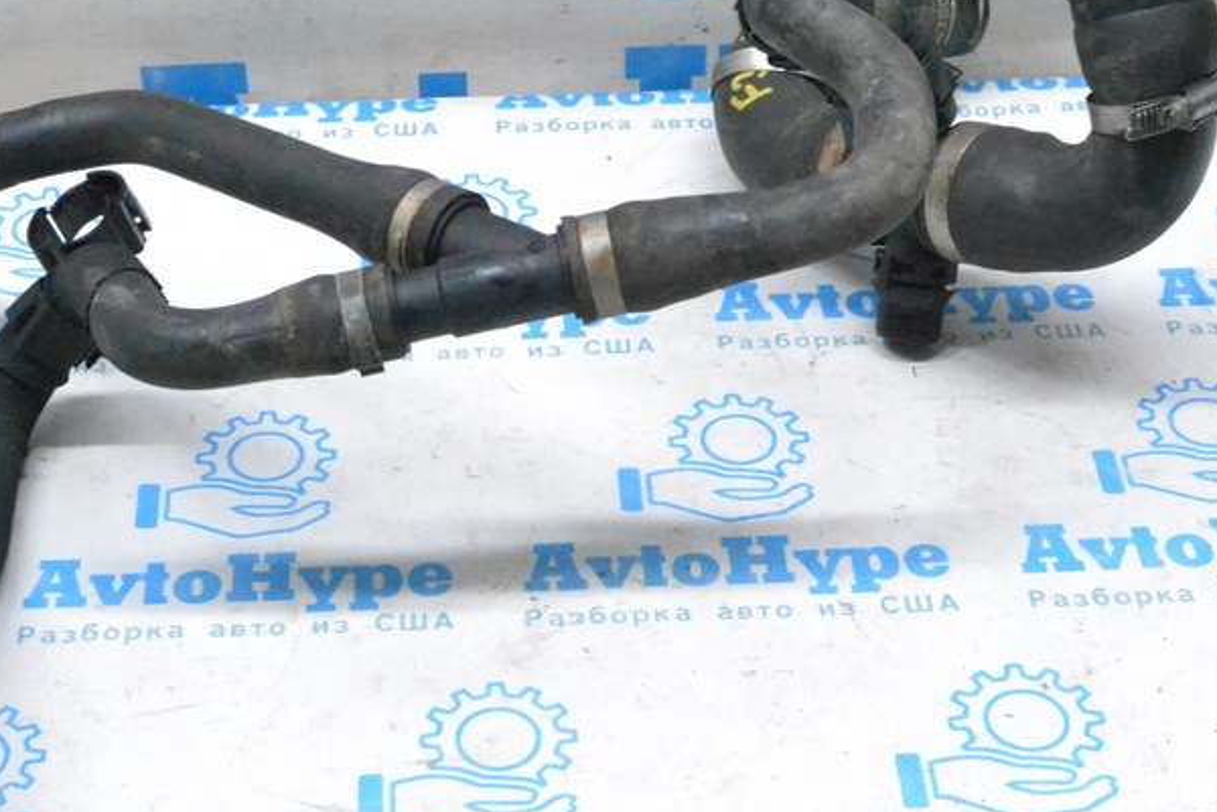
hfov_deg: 24.7
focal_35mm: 82
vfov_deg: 16.6
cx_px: 511
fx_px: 2772
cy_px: 356
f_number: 9
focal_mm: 32
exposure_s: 1/160
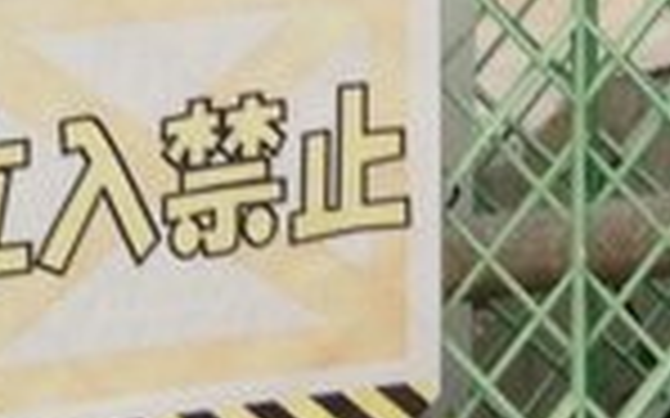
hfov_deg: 8.0
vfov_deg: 4.8
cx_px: 1048
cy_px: -1128
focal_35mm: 255
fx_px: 4654
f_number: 2.4
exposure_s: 1/230
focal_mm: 4.28
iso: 50
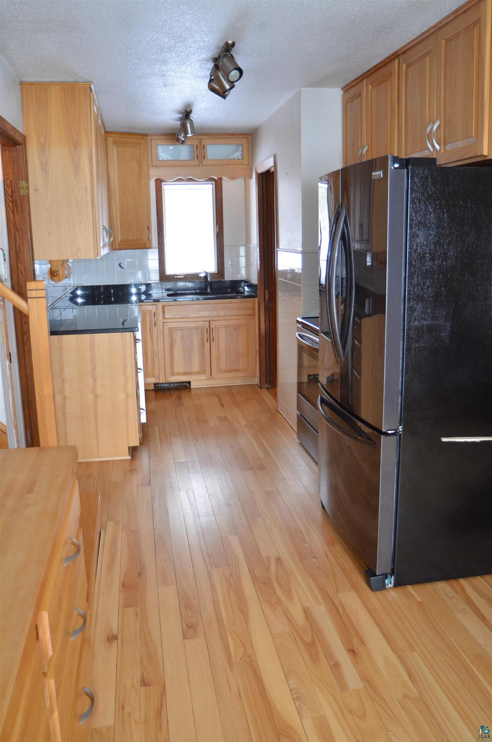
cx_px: 246
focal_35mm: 28
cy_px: 371
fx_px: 587
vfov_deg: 64.7
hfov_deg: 45.5
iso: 800
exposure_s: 1/60
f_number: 3.5
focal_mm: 19
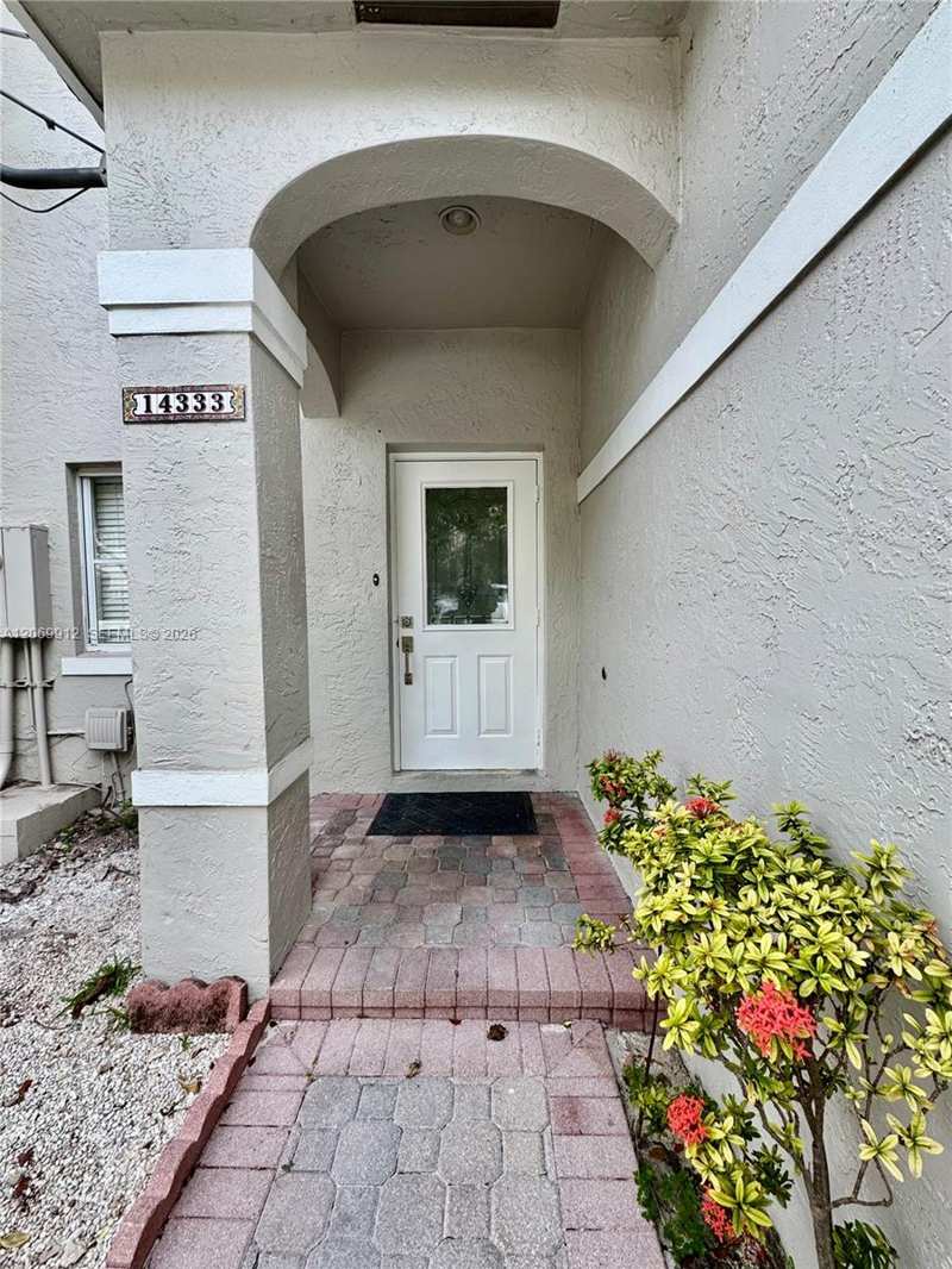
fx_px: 513
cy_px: 634
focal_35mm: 14
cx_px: 476
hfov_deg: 85.7
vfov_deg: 102.1
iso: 40
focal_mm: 2.22
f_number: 2.2
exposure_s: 1/334
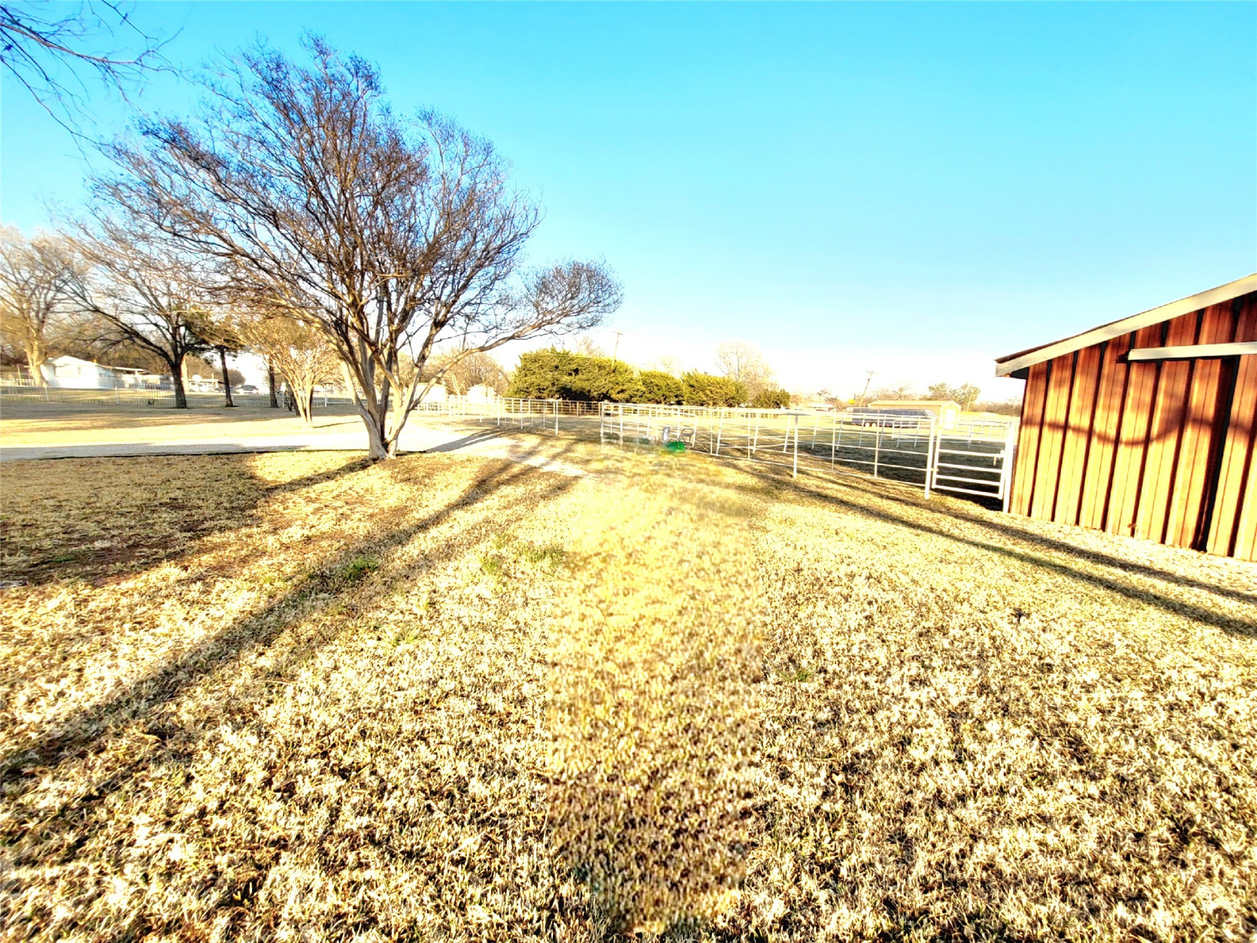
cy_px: 472
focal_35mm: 13
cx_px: 628
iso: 40
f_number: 2.2
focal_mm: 1.74
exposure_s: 1/526
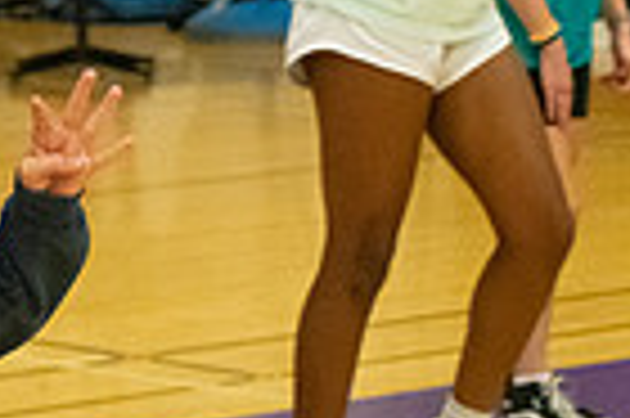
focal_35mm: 290
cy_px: 267
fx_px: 5069
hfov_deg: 7.0
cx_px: -328
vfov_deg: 4.7
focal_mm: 70
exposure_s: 1/800
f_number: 4.5
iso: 6400
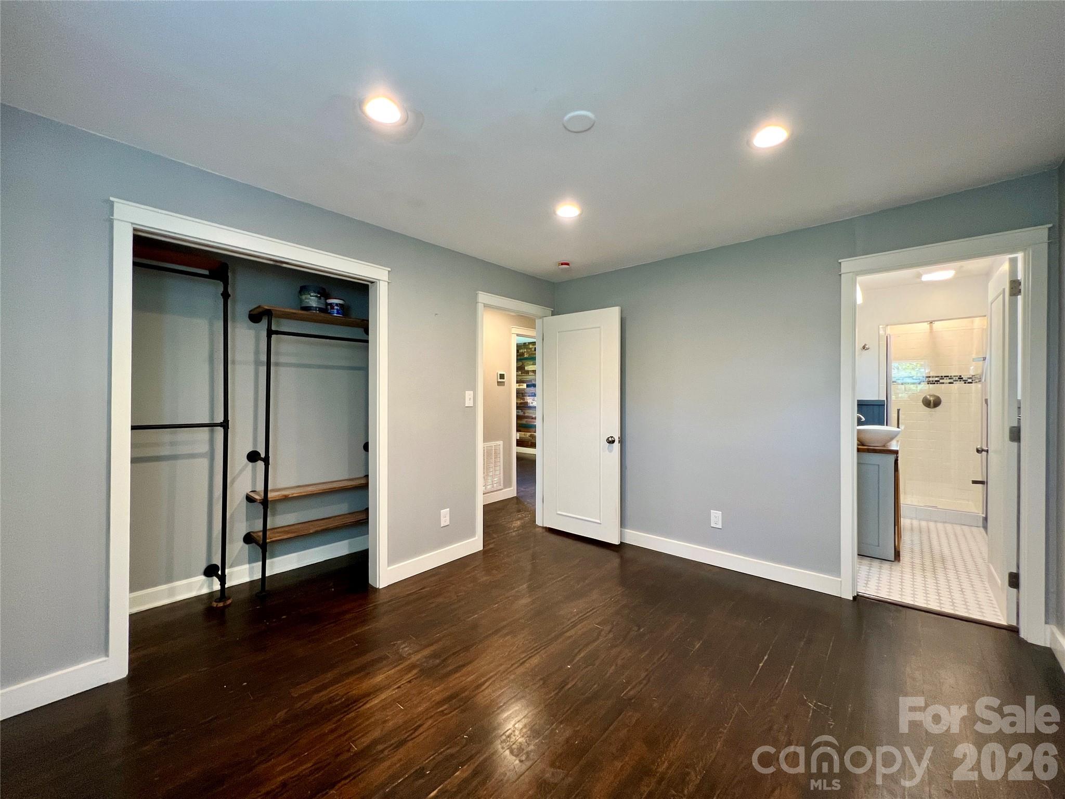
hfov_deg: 106.2
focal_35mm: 13
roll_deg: -0.2
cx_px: 532
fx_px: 400
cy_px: 400
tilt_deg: -1.6
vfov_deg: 89.9
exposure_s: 1/60
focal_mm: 1.57
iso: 200
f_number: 1.8
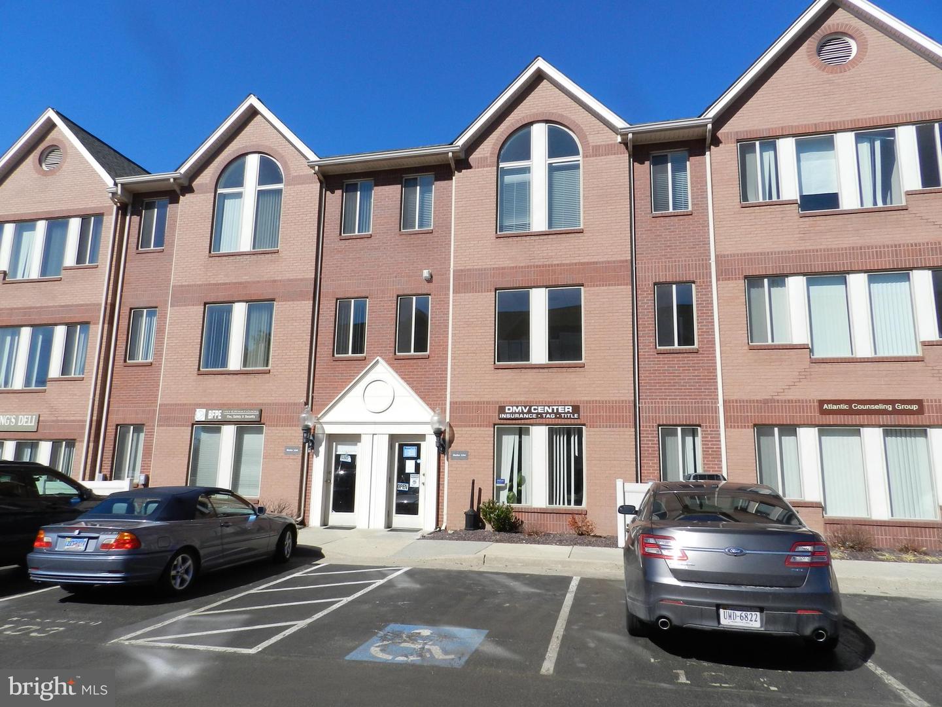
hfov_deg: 73.9
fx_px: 626
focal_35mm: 23
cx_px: 471
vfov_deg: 58.9
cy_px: 354
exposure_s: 1/1000
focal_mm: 4
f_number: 4.5
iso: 160
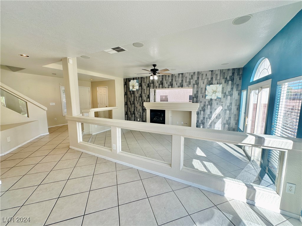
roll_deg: +0.0
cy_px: 113
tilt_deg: -6.9
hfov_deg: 102.1
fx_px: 122
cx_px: 151
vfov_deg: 85.7
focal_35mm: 14
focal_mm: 2.22
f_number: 2.2
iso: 40
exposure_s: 1/141
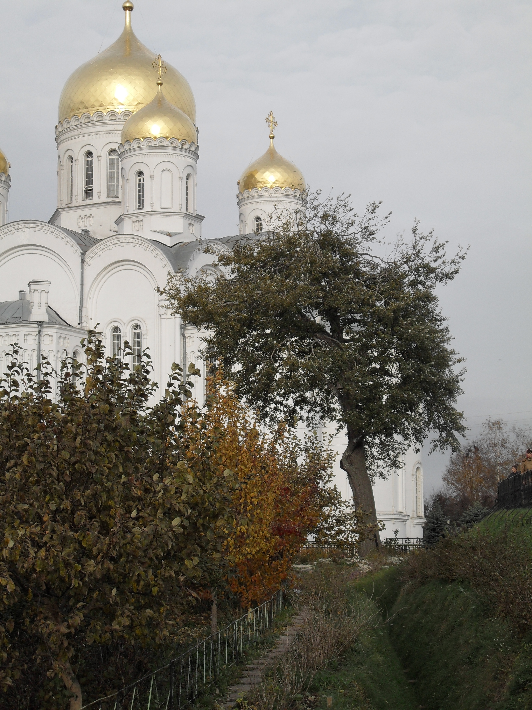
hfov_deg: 18.4
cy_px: 355
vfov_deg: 24.4
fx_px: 1639
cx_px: 266
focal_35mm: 80
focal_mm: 14.1
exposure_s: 1/500
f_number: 4.4
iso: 100
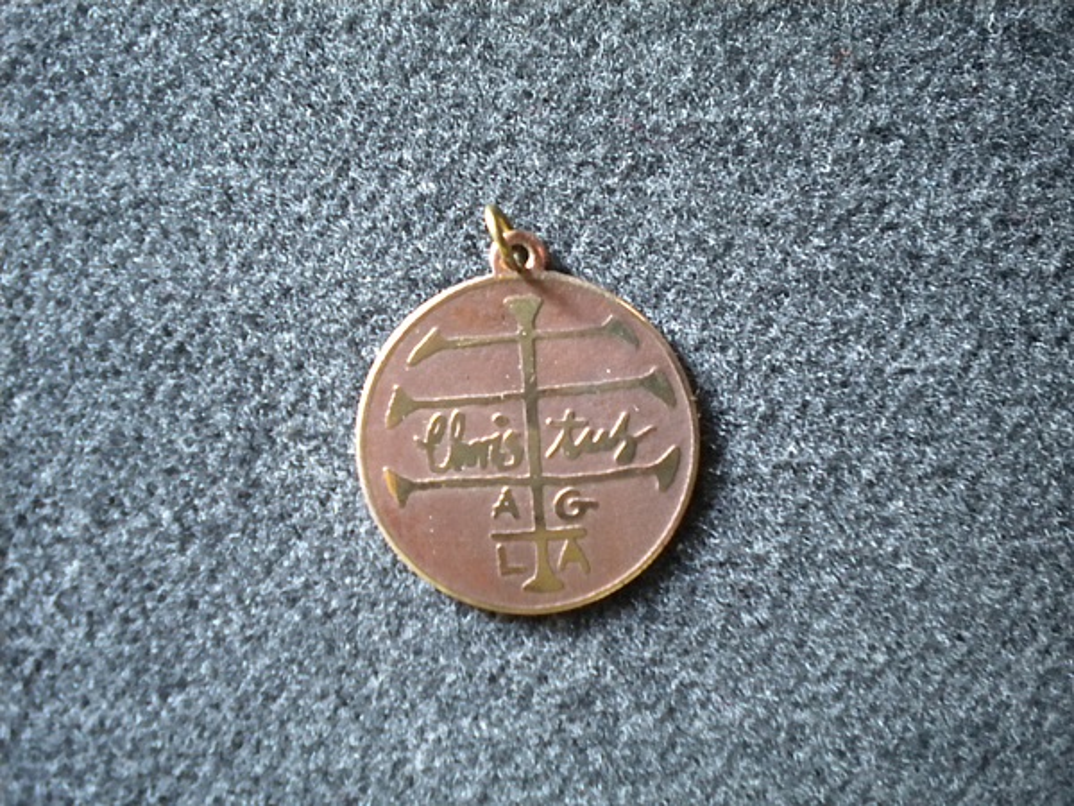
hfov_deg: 45.8
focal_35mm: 41
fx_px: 1272
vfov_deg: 35.1
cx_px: 537
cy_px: 403
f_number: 3.5
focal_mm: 7.4
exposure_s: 1/14.6
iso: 400
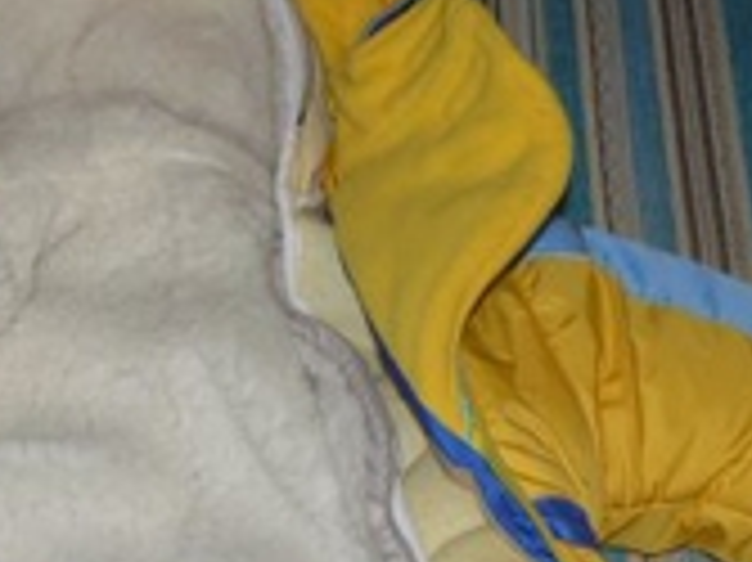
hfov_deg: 20.0
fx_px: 2106
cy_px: 598
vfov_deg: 14.9
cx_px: 153
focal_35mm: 97
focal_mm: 6
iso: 100
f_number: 2.8
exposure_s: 1/30
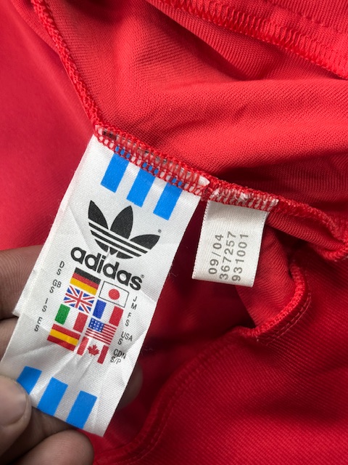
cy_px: 232
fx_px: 643
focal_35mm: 48
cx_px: 174
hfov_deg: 30.3
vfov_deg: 39.7
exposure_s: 1/100
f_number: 1.78
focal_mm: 6.76
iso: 64
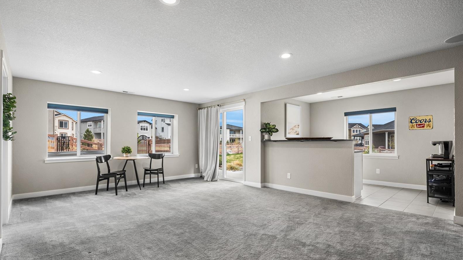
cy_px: 143
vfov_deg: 60.9
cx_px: 229
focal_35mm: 18
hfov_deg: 92.7
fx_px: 221
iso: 200
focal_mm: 17
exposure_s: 1/3
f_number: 8
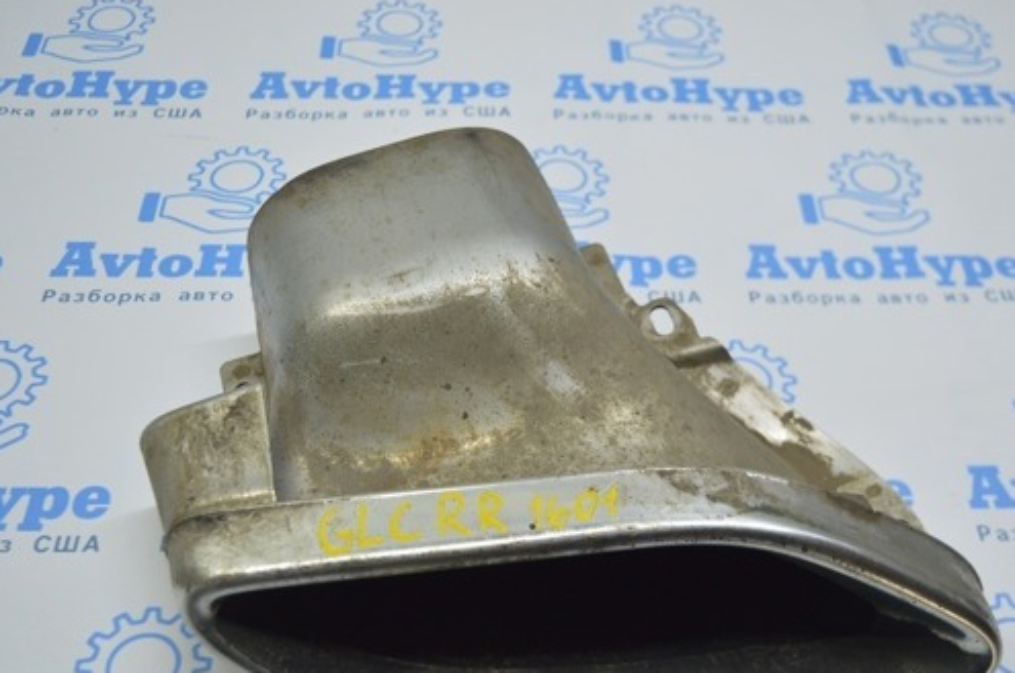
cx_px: 547
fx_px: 1256
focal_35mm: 45
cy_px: 426
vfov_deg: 29.8
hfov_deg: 44.0
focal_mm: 23
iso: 400
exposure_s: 1/100
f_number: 3.8
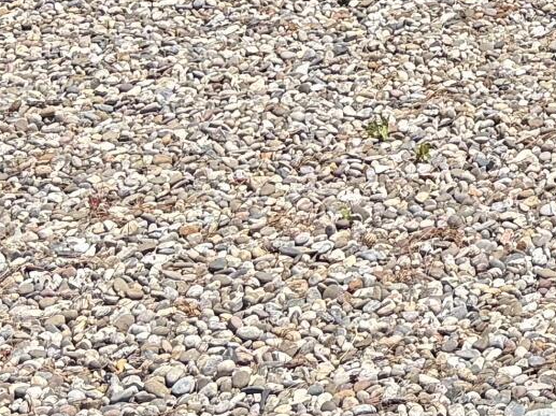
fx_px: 2424
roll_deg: +1.2
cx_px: 1183
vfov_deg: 8.8
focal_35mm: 151
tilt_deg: -5.2
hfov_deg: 11.5
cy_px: -625
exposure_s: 1/2747
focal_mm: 5.96
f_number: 1.6
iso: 50
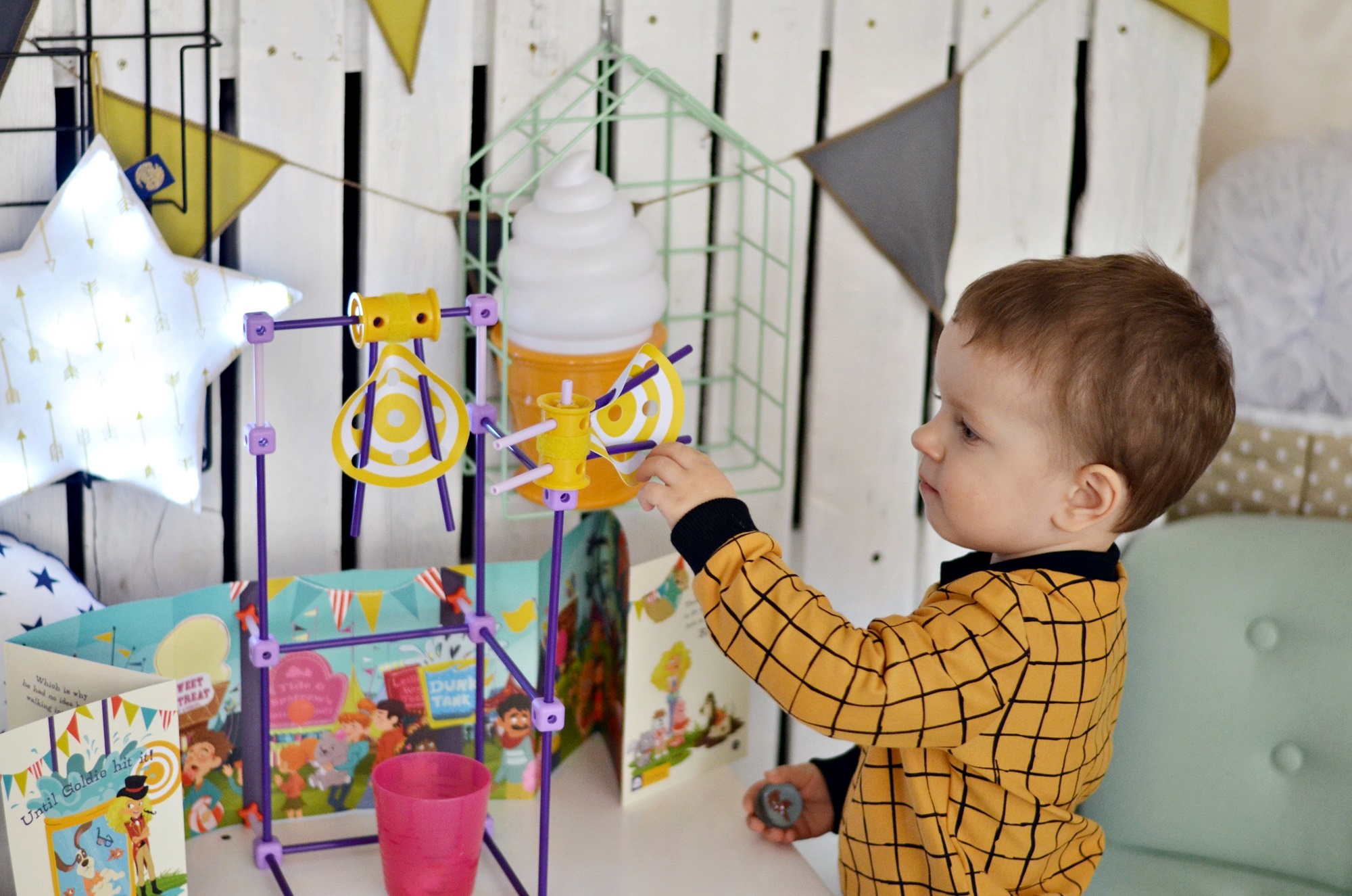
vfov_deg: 18.1
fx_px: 2811
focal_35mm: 75
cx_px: 676
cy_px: 448
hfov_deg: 27.0
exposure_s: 1/125
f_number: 1.8
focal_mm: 50
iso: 800
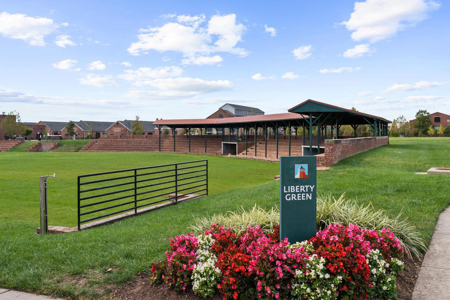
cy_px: 150
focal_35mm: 34
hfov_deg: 55.1
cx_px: 225
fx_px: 431
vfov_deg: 38.4
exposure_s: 1/250
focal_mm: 34.5
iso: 200
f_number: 8
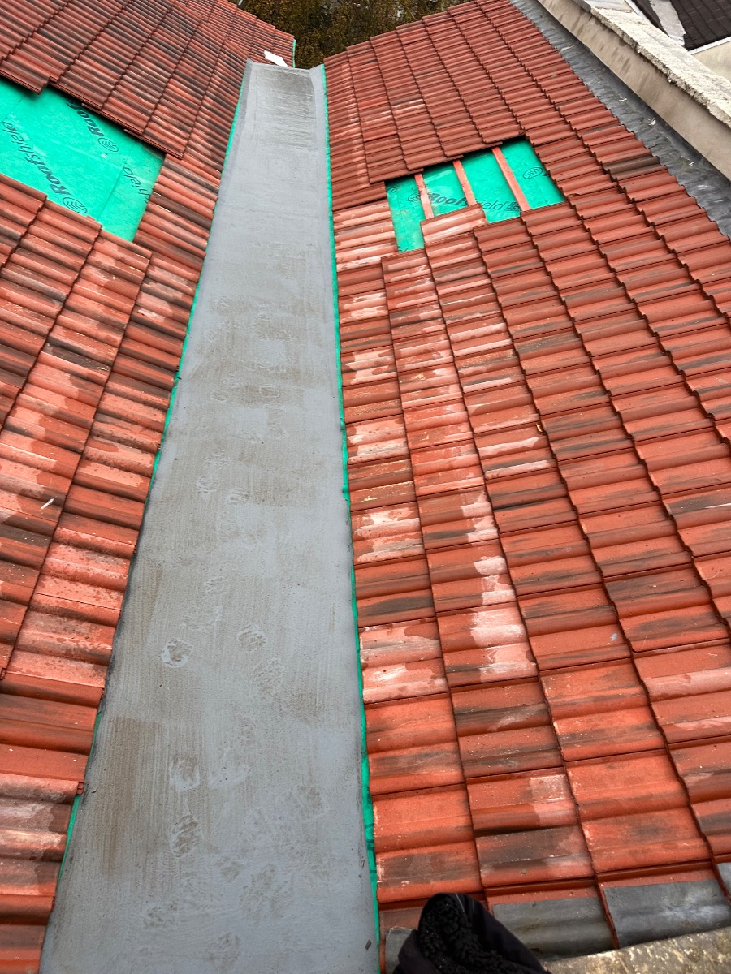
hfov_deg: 56.8
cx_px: 366
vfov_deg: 71.6
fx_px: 676
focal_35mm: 24
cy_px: 487
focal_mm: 6.86
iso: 160
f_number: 1.78
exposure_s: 1/121
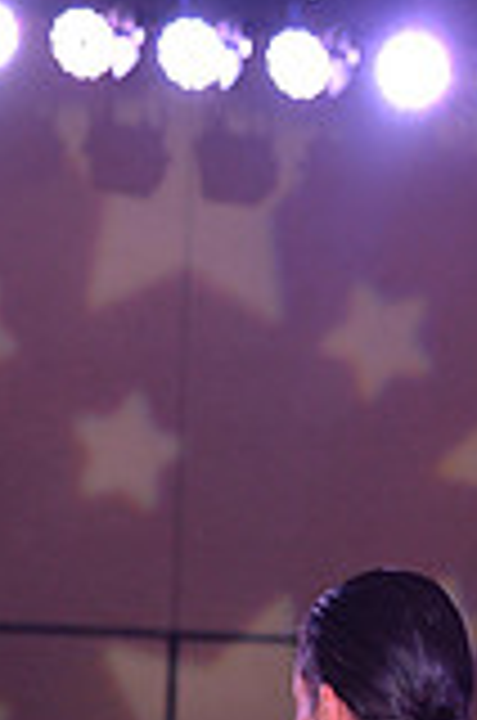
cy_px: 1215
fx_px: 7226
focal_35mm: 362
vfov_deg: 5.6
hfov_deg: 3.8
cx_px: 133
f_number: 5
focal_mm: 100
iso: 1250
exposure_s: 1/250
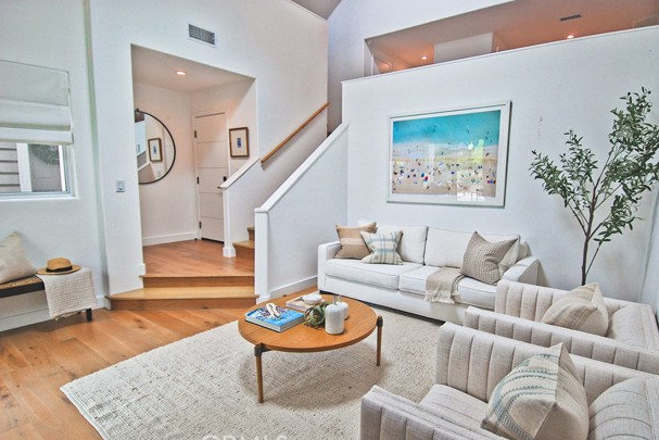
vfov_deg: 64.6
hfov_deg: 86.9
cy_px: 228
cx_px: 342
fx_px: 348
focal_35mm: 19
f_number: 4
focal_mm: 12
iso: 200
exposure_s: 1/125
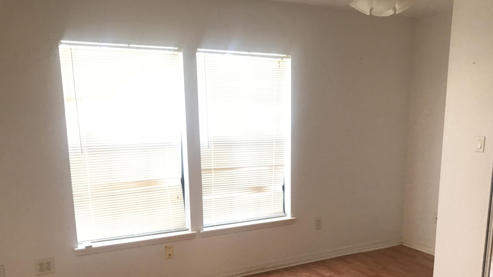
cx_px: 284
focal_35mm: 36
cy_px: 214
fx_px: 471
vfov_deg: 32.1
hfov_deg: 55.1
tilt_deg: -12.5
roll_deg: -0.4
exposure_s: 1/20
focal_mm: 3.99
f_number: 1.8
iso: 40
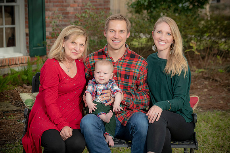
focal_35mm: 90
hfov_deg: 22.6
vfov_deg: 15.2
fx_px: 575
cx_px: 115
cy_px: 76
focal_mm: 90
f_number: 5.6
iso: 320
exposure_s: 1/200
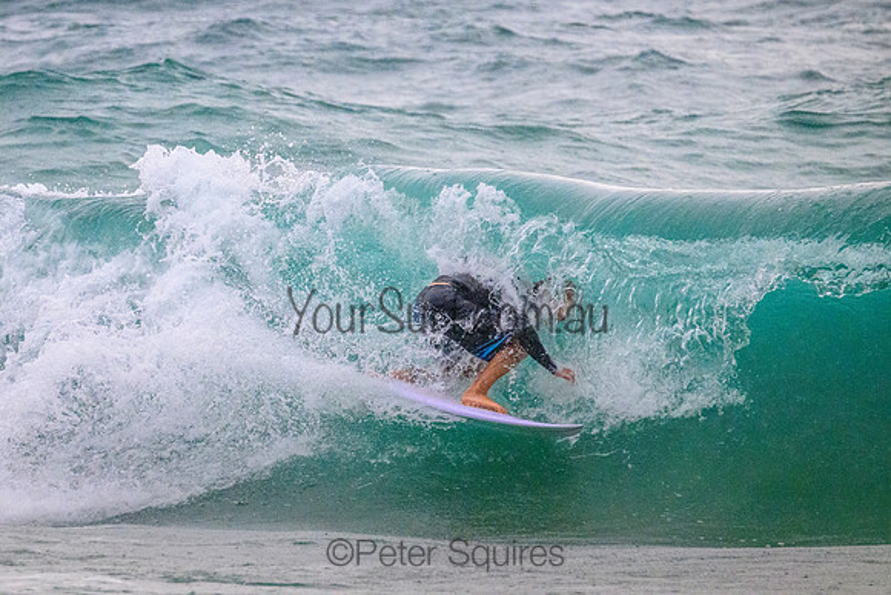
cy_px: 214
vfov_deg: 1.8
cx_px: 320
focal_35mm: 769
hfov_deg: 2.7
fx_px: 19046
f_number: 11
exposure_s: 1/2000
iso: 8000
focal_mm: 600
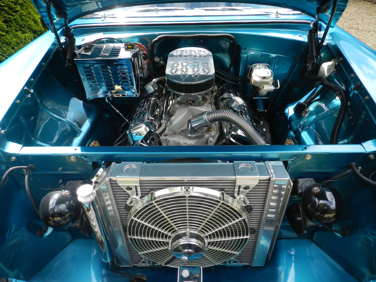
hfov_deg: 73.9
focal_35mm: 23
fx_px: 250
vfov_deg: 58.9
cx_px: 188
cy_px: 141
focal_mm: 4
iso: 160
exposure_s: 1/320
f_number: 3.4
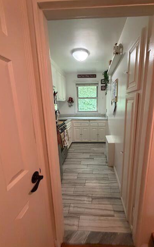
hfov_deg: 74.1
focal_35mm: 15
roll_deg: +0.9
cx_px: 92
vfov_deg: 101.4
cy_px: 124
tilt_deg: -10.9
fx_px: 101
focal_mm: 2.22
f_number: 2.2
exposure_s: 1/60
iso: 640
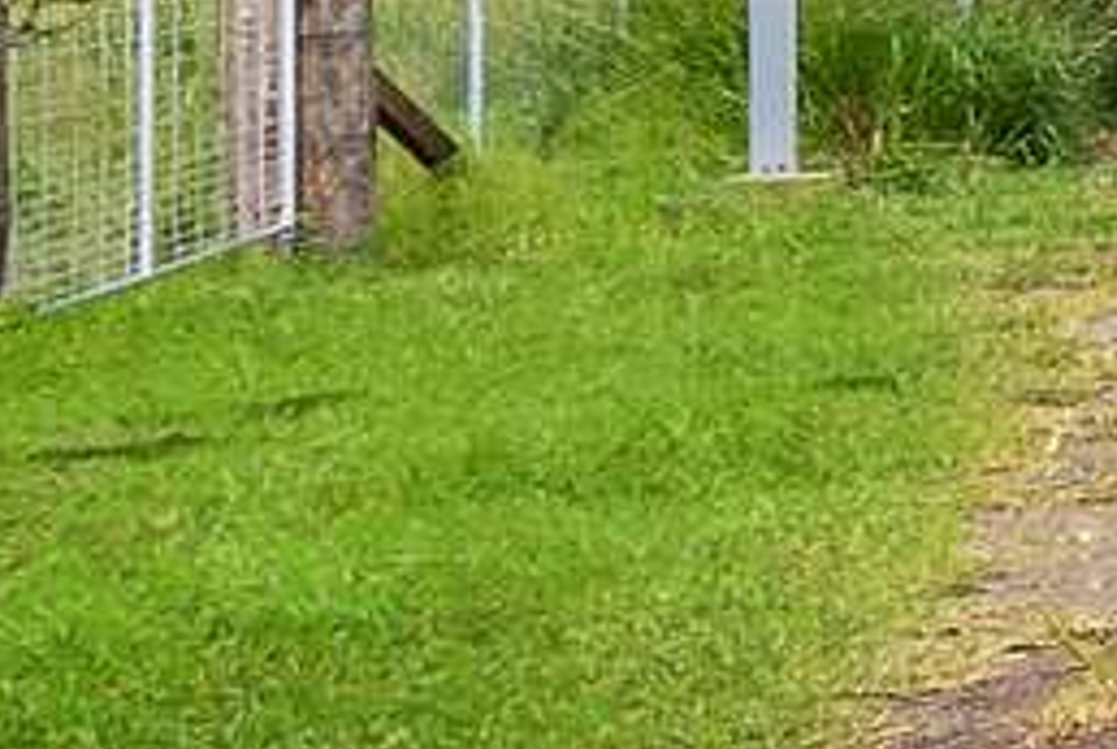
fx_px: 3699
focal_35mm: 119
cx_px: 4143
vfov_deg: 11.3
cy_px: -145
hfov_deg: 9.0
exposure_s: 1/320
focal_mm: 16
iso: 320
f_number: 13
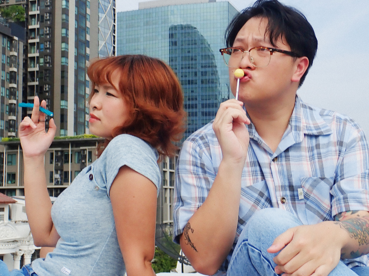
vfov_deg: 28.0
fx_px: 554
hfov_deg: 36.8
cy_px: 153
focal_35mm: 52
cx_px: 189
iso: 100
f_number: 11
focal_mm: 7.86
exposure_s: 1/125
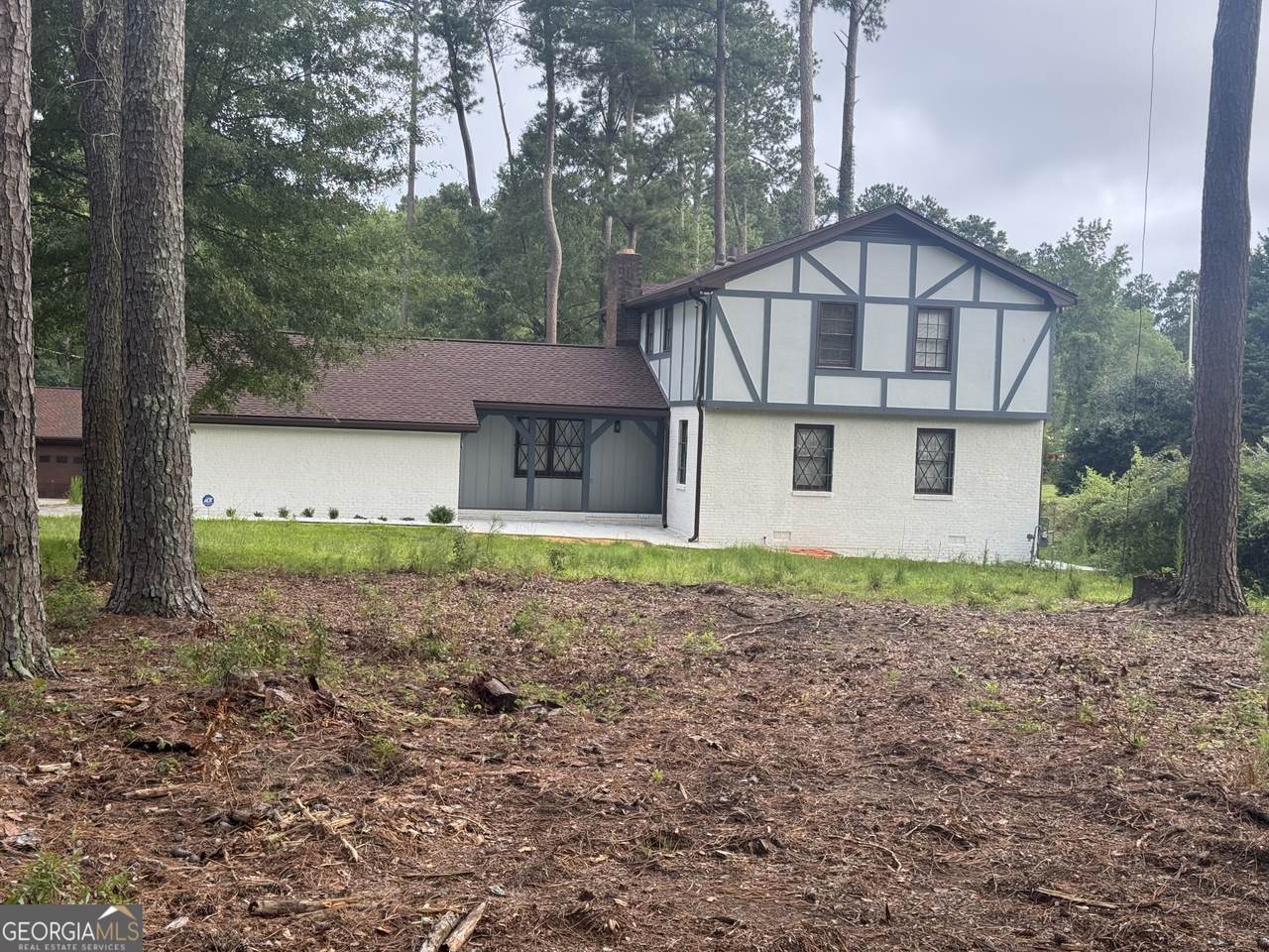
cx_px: 634
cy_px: 476
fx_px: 1760
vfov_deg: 30.3
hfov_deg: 39.7
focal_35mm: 48
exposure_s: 1/121
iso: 64
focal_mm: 6.76
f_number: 1.78
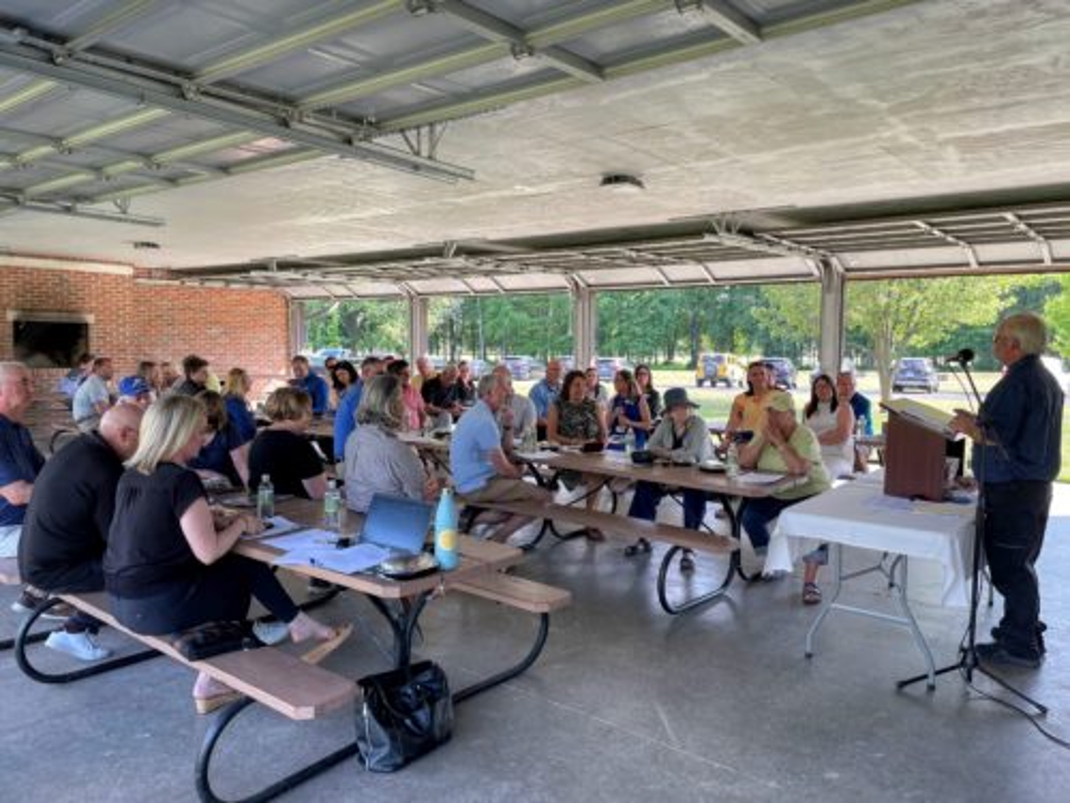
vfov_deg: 53.1
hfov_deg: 67.3
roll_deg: -0.4
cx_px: 535
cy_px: 402
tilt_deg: -3.1
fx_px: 804
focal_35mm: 26
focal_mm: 4.2
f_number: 1.6
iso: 32
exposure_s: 1/152
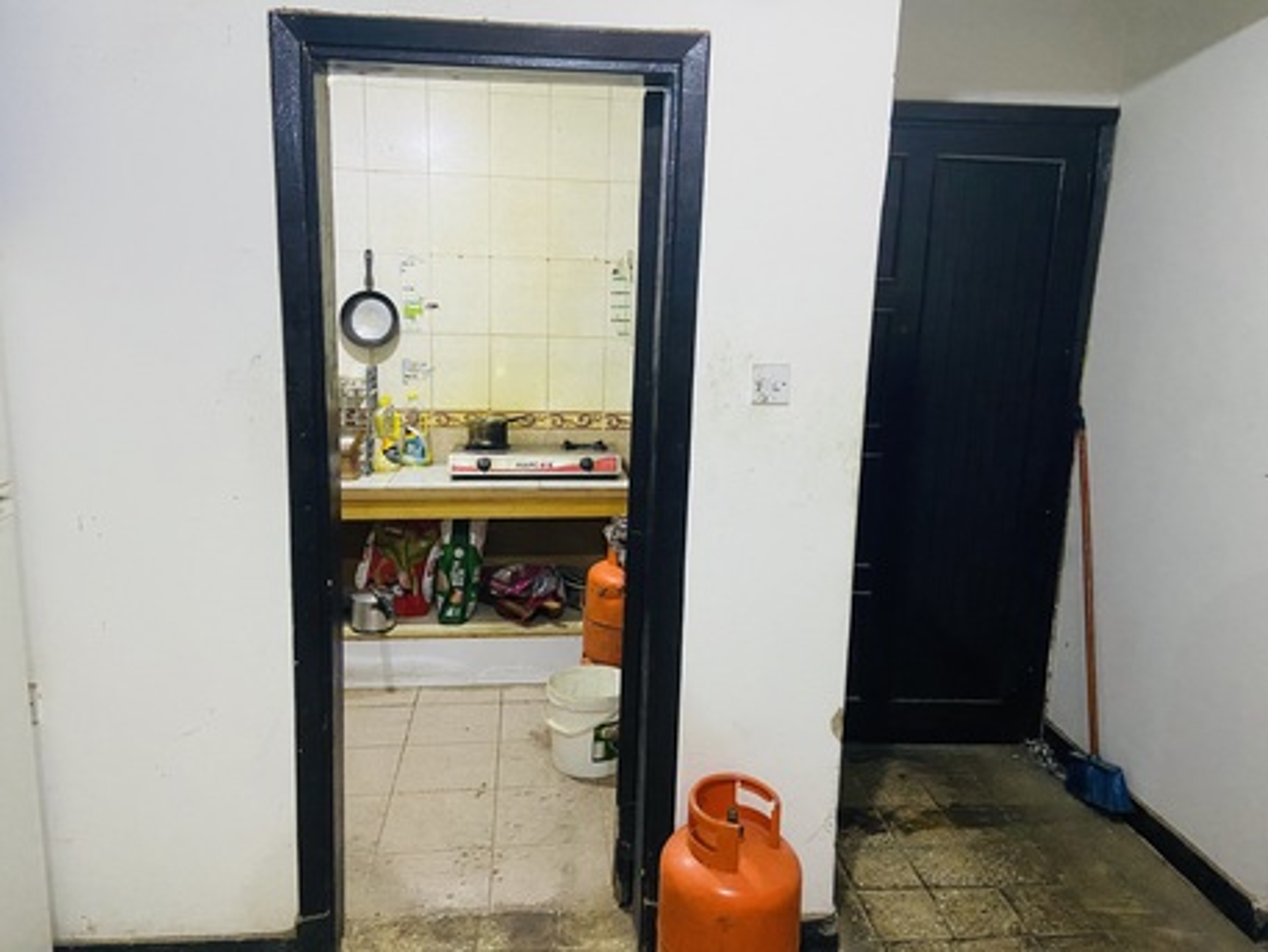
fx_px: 953
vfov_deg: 53.1
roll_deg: -1.7
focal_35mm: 26
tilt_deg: -10.5
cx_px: 634
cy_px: 476
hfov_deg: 67.3
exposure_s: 1/60
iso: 500
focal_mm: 4.25
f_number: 1.8
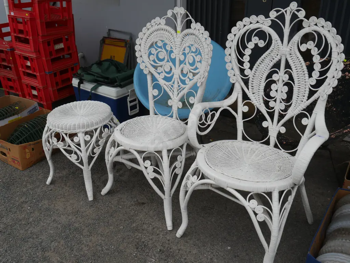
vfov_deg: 41.8
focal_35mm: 34
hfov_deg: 53.9
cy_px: 132
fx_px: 344
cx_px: 175
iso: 200
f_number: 5.6
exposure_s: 1/400
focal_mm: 17
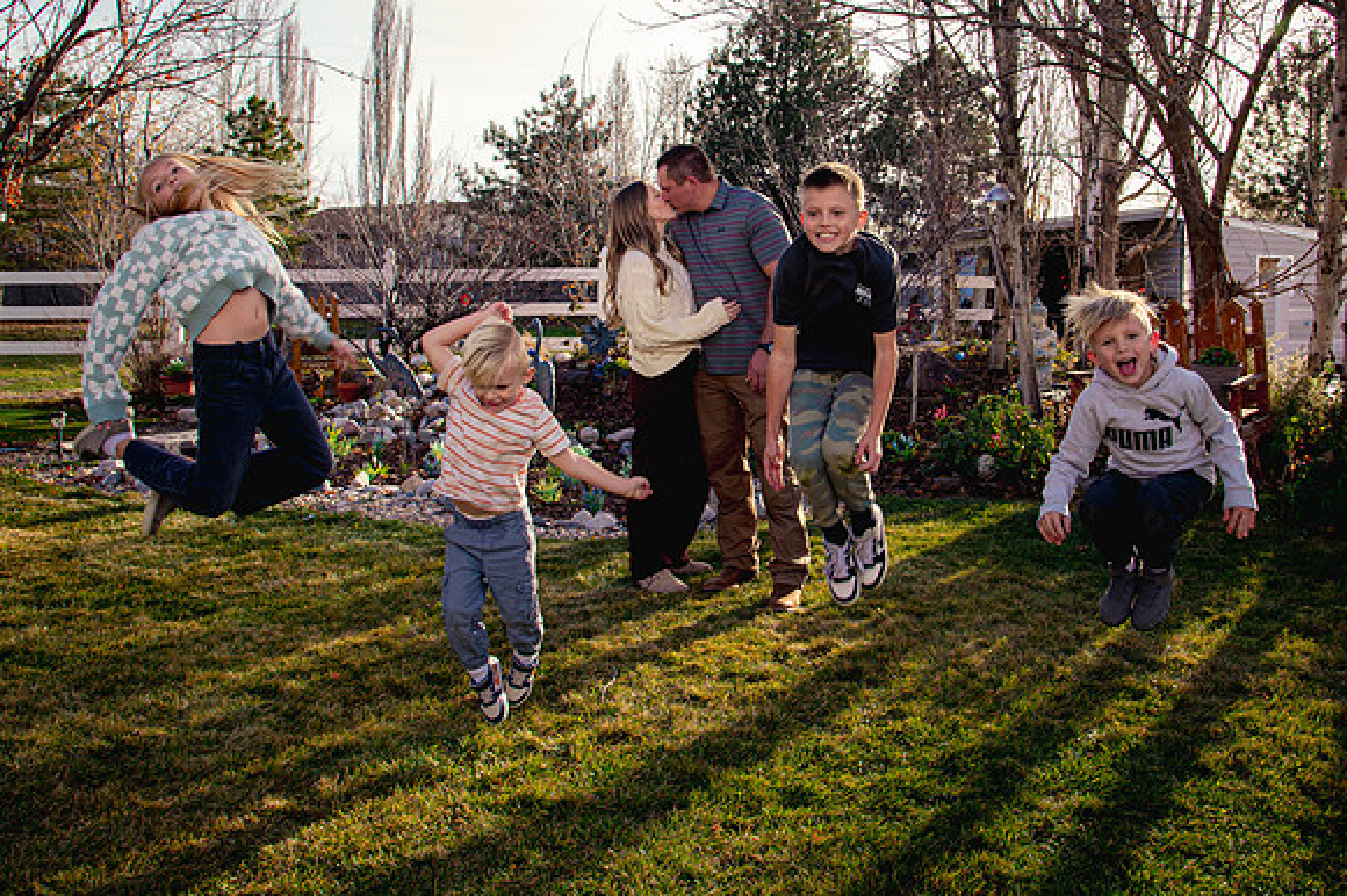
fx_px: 1213
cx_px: 739
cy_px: 315
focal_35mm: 32
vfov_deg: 40.2
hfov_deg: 58.0
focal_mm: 24
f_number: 8
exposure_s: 1/320
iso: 500
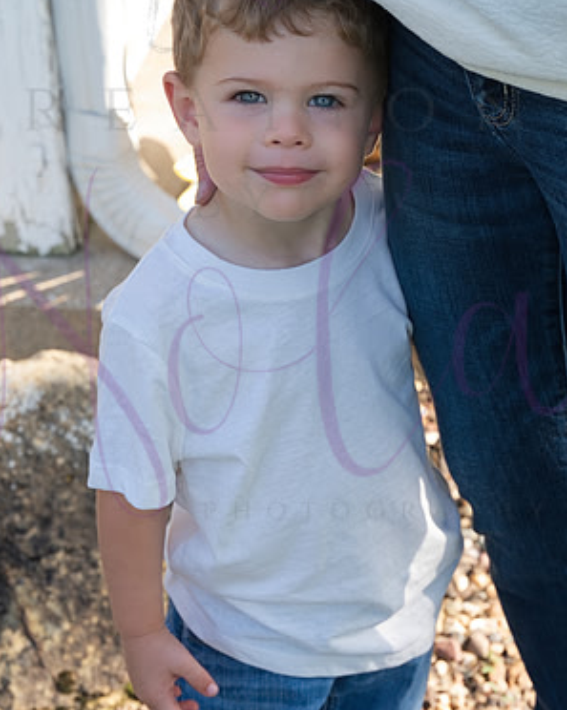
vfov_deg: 23.1
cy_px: 197
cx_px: 267
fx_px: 1722
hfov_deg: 18.7
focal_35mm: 82
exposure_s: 1/320
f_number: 6.3
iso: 400
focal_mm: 56
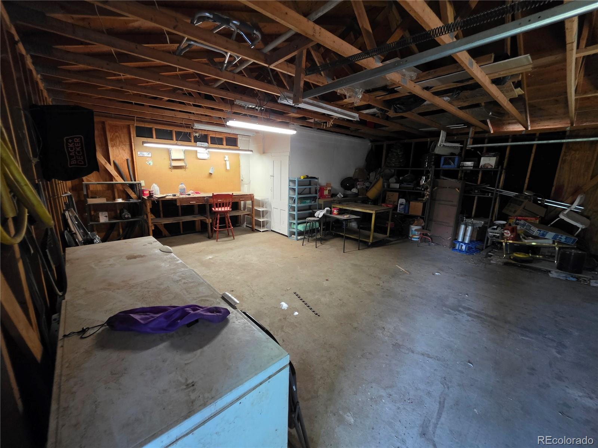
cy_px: 224
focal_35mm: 13
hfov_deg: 106.2
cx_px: 299
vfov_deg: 89.9
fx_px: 225
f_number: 1.9
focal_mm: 2.2
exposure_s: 1/60
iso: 800
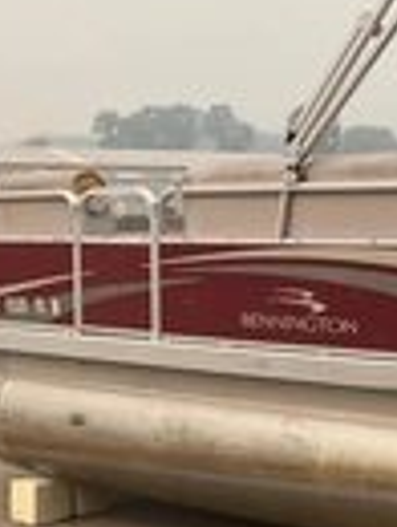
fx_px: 1357
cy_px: 239
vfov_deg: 22.0
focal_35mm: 89
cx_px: 701
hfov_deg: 14.7
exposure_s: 1/1730
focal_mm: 3
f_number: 1.8
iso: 25
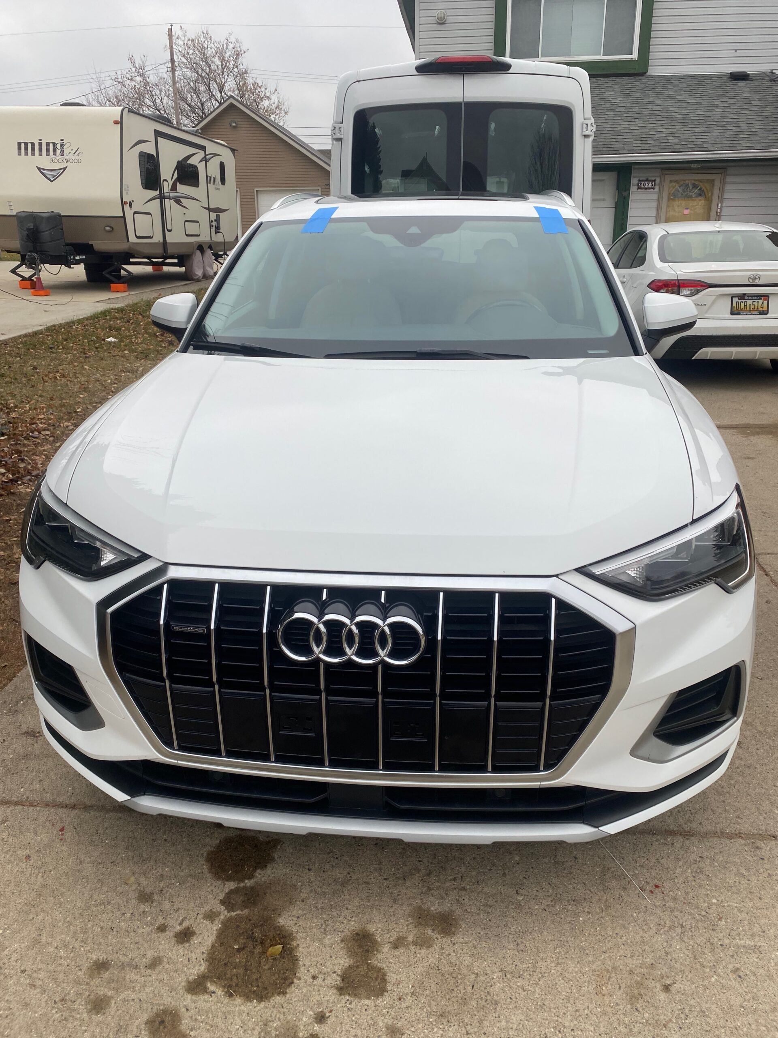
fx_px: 779
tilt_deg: -18.3
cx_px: 389
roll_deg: +1.0
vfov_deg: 67.3
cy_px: 519
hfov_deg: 53.1
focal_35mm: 26
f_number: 1.8
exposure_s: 1/529
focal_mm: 4.25
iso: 32
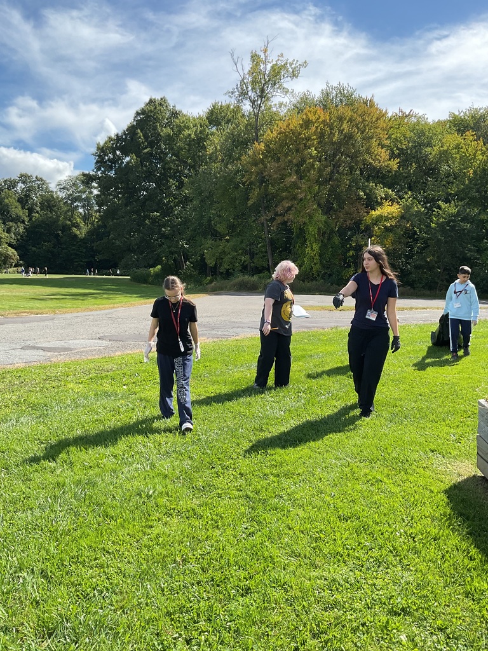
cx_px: 244
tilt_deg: -7.6
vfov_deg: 61.7
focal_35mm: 29
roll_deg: -0.1
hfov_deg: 48.2
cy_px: 326
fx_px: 545
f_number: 1.8
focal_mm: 3
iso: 16
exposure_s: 1/944
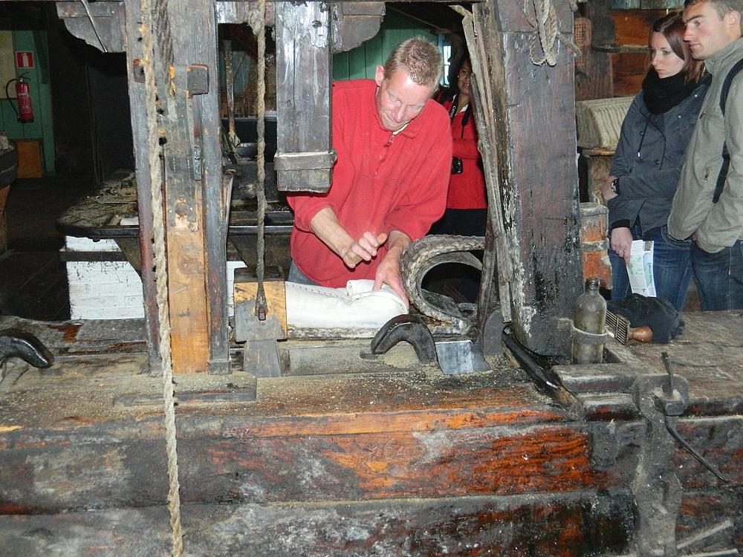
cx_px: 372
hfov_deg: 45.8
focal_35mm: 41
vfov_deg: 35.1
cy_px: 278
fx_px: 880
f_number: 3.5
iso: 450
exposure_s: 1/40
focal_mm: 7.3
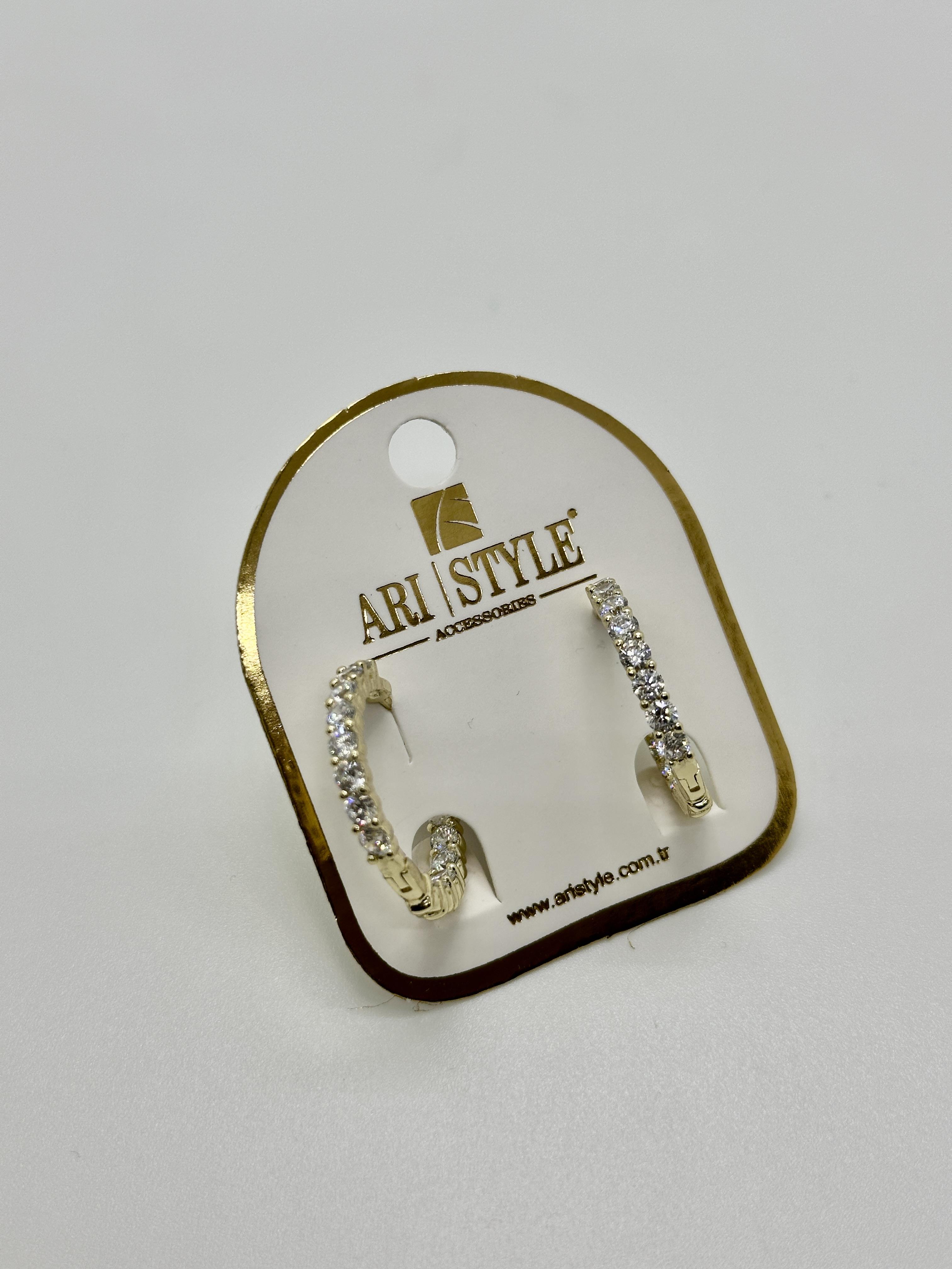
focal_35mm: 48
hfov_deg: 30.3
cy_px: 634
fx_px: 1760
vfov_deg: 39.7
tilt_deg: -47.9
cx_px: 476
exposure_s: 1/256
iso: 64
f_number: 1.78
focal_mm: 6.86
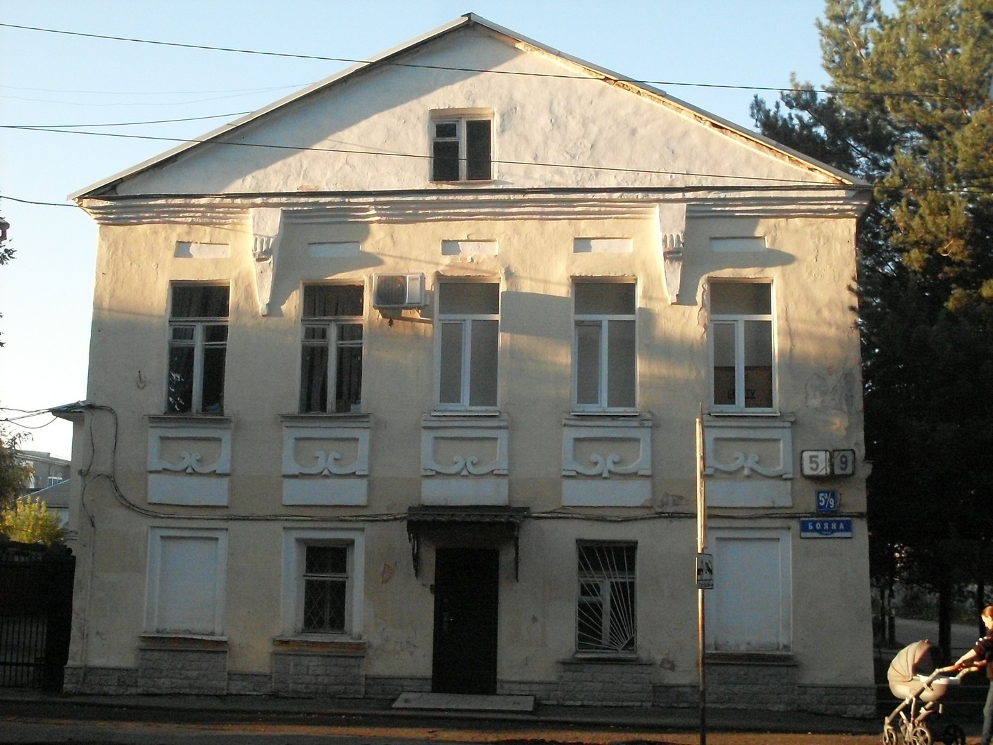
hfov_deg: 38.9
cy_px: 372
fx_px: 1406
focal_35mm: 49
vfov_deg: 29.7
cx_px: 496
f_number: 9.1
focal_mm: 8.1
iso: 400
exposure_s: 1/180
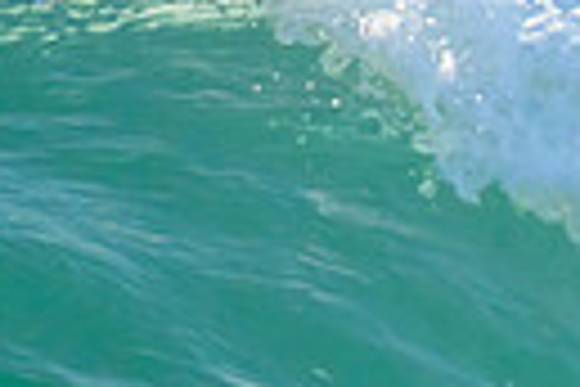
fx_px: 76506
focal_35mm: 4749
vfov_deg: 0.3
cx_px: 933
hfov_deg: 0.4
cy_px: 265
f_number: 11
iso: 2000
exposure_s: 1/2000
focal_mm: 800
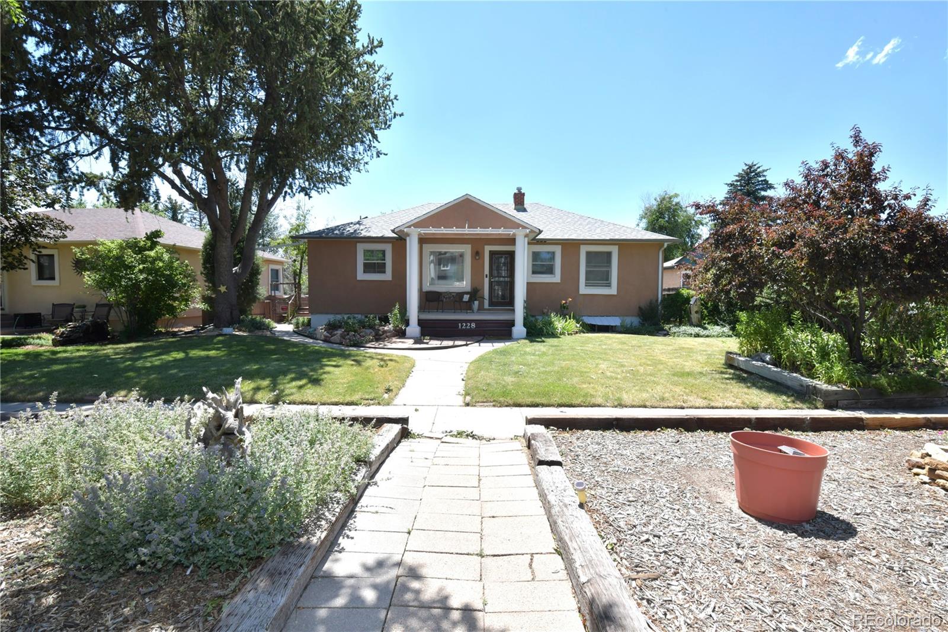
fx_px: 395
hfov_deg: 100.4
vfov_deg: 77.3
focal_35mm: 15
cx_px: 474
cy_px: 316
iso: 400
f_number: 13
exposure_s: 1/250
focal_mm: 15
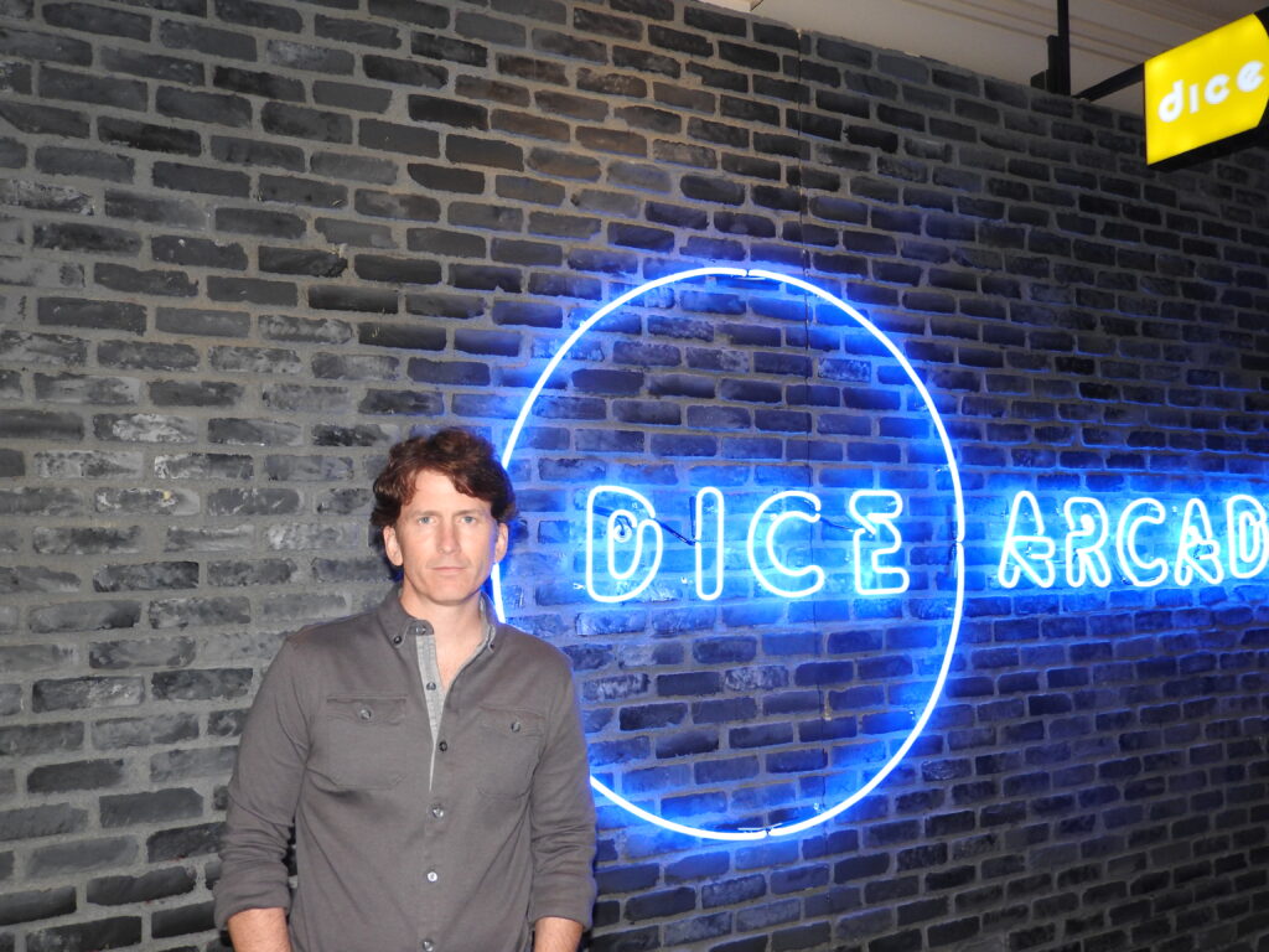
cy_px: 476
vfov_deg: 46.8
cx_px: 634
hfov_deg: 60.0
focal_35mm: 30
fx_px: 1100
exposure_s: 1/30
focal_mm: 5.4
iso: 200
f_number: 3.5
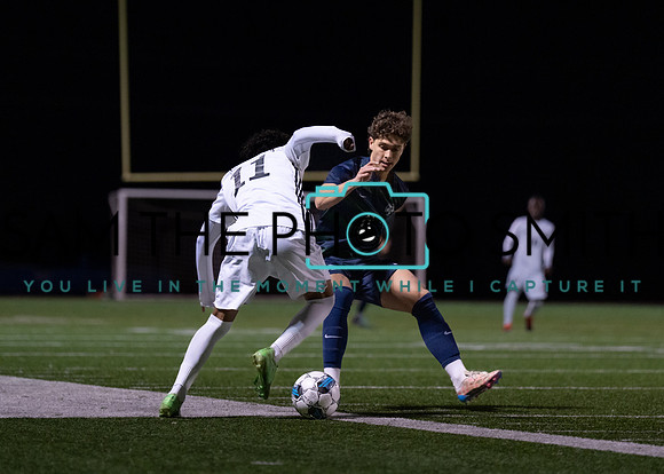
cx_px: 307
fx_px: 4362
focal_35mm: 231
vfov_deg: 6.2
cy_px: 136
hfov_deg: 8.7
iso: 2500
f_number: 2.8
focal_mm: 155
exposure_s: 1/1000
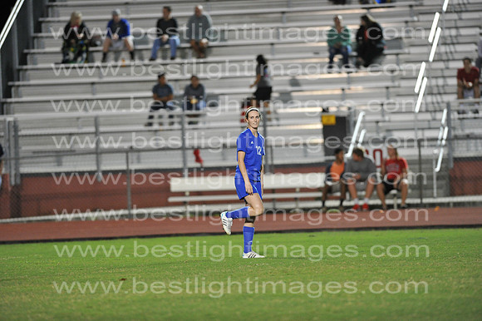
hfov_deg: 6.9
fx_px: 4014
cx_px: 241
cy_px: 160
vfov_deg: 4.6
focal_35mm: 300
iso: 5000
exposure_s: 1/400
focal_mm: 300
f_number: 3.2
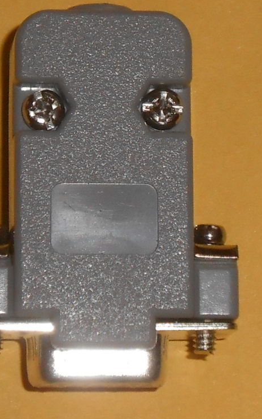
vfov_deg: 25.8
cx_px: 107
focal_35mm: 80
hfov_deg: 16.3
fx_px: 914
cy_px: 209
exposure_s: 1/60
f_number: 16.4
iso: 200
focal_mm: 10
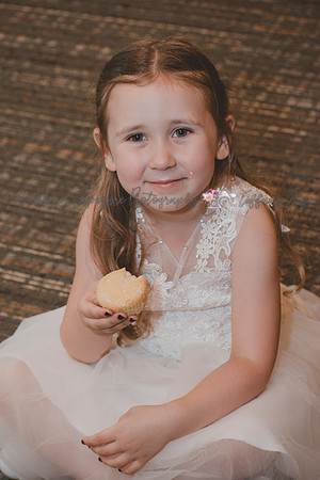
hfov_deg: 13.0
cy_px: 240
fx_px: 1400
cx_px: 160
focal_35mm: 105
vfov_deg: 19.5
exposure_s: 1/60
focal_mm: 70
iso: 1400
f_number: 4.5
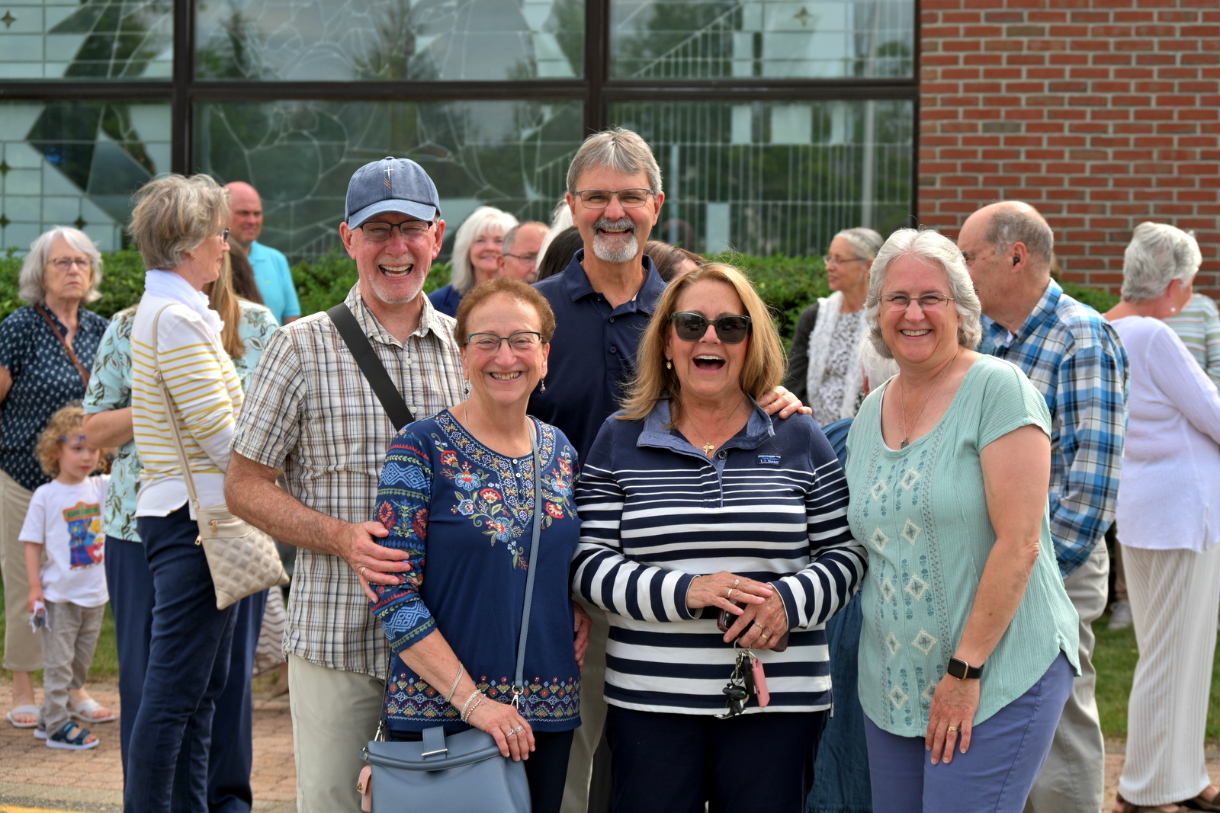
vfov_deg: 18.7
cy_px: 406
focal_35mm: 73
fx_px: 2474
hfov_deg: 27.7
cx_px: 610
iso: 100
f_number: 6
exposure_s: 1/320
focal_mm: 73
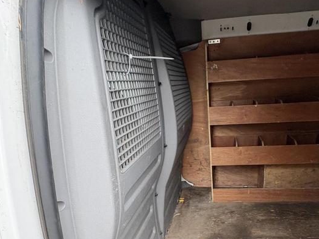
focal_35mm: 24
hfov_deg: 70.2
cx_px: 203
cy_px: 188
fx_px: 221
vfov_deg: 53.4
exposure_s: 1/99
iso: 200
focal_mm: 2.22
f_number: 2.2
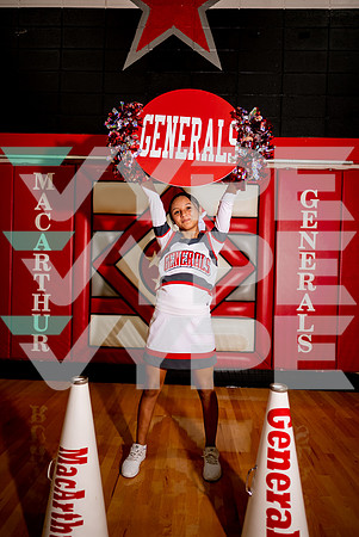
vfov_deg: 73.7
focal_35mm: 24
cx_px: 180
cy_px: 268
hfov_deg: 53.2
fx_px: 358
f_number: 1.4
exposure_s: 1/500
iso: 100
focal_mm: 24
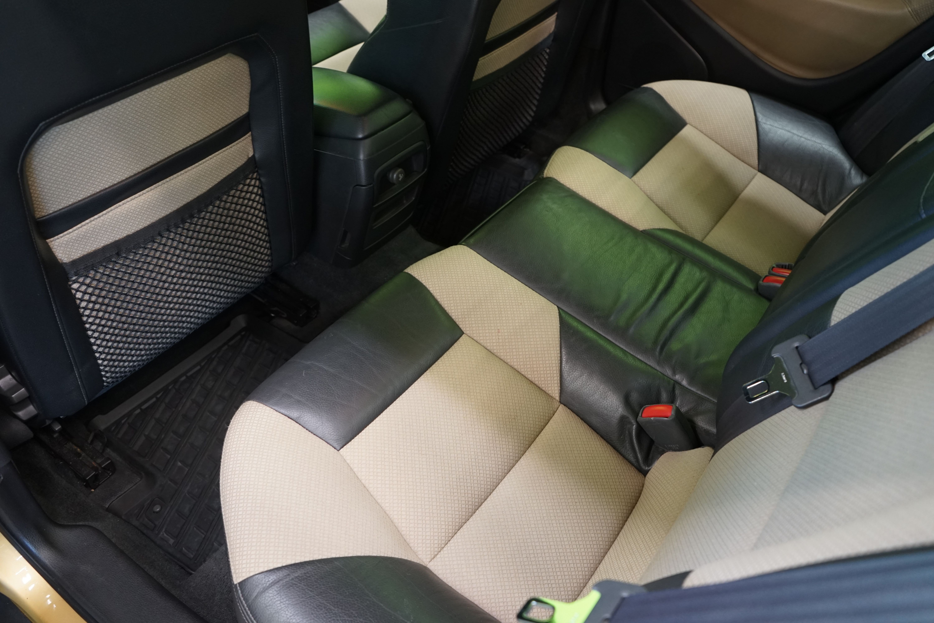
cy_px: 312
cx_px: 467
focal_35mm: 29
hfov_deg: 63.7
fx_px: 752
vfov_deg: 45.0
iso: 1600
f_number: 5
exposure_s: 1/20
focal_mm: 29
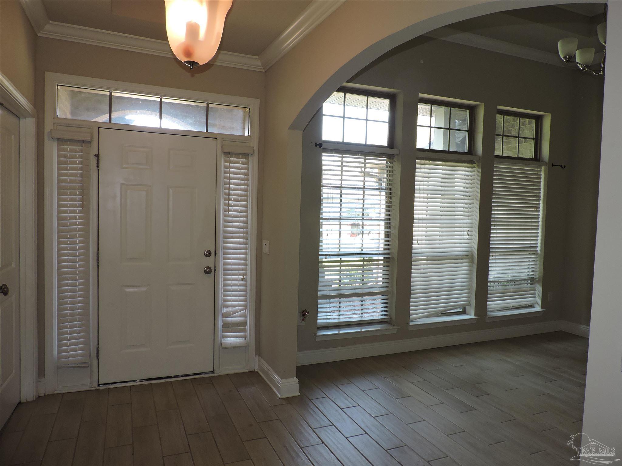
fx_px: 431
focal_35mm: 24
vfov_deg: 56.8
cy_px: 233
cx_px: 311
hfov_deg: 71.6
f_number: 3
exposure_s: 1/40
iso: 110
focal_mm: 4.3
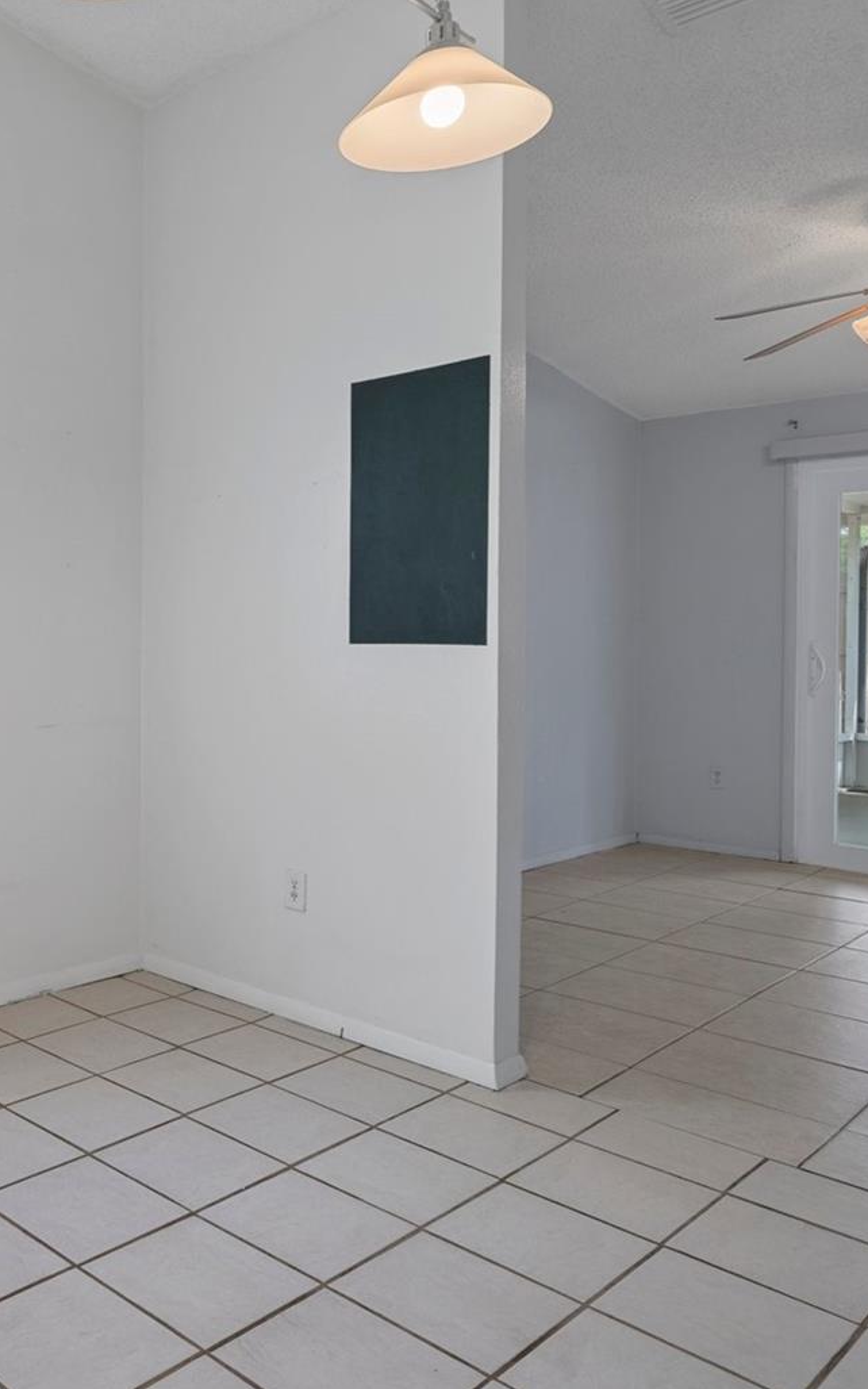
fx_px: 1022
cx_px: -4
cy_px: 675
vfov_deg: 68.4
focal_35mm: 27
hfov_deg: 40.3
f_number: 9
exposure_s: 1
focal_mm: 17
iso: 320
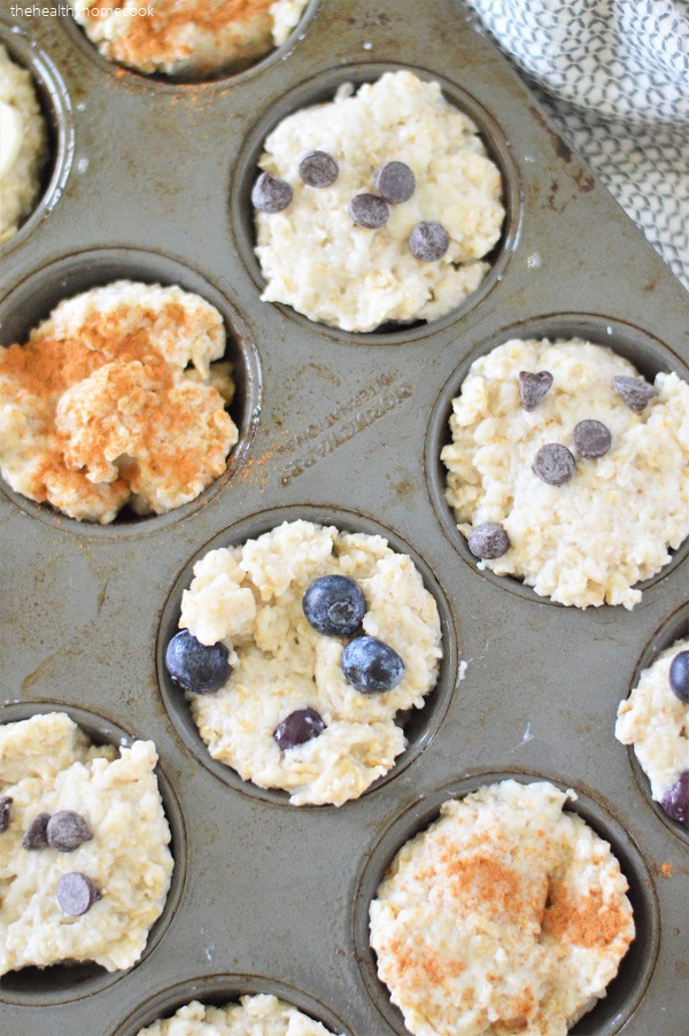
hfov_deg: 18.2
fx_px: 2156
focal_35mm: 75
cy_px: 518
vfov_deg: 27.0
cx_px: 344
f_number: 2
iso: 2000
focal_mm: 50
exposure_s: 1/500
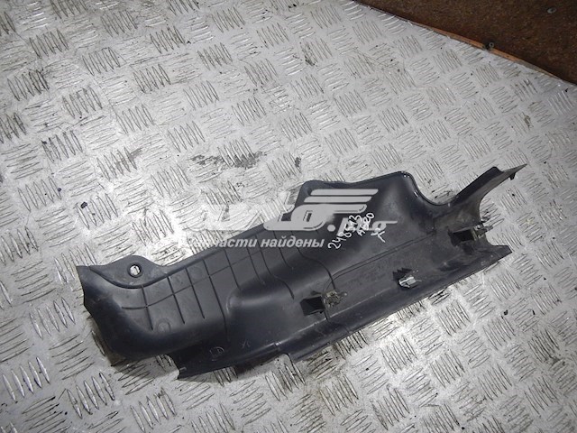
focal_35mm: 28
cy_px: 216
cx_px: 288
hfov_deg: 63.4
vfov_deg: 49.7
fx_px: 467
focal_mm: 5
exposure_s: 1/100
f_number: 3.9
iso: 400
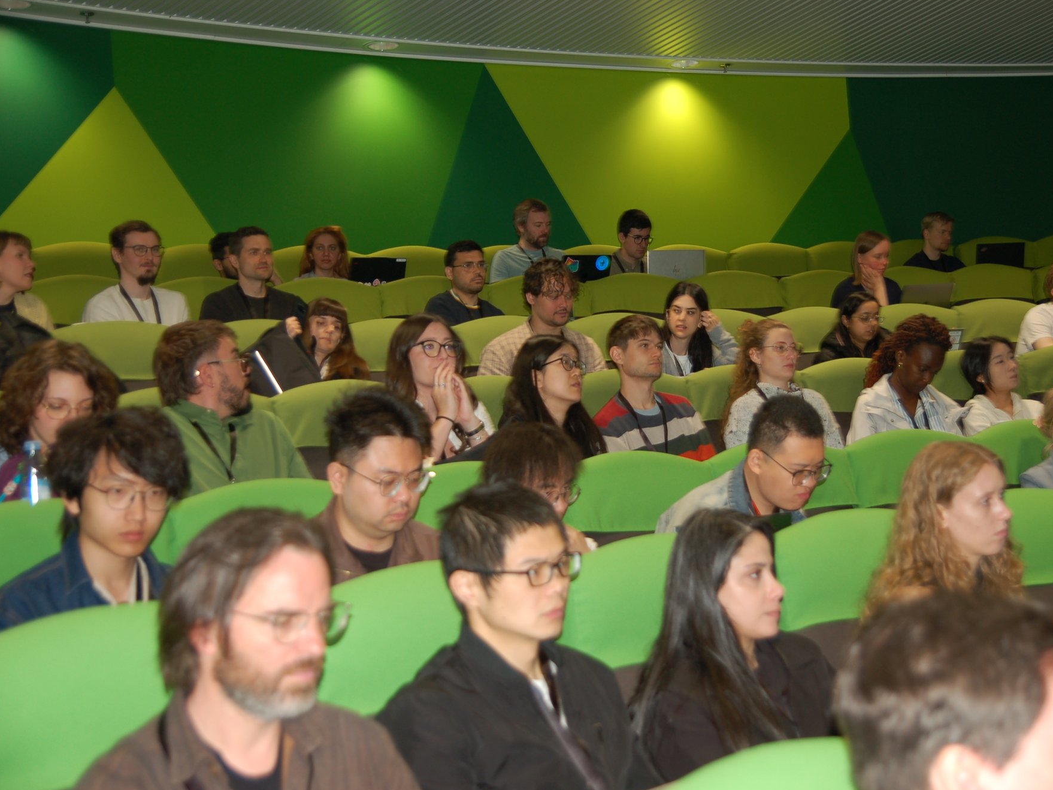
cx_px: 589
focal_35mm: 48
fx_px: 1446
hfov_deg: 40.0
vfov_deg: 30.5
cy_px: 395
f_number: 2.8
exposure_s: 1/60
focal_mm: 29
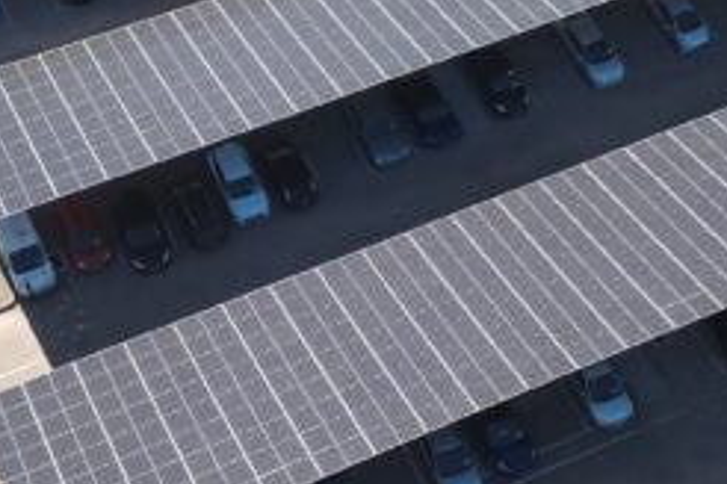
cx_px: 319
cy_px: 183
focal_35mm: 78
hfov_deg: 26.0
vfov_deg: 17.5
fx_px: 1575
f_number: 2.8
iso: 100
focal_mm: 4.4
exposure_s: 1/725
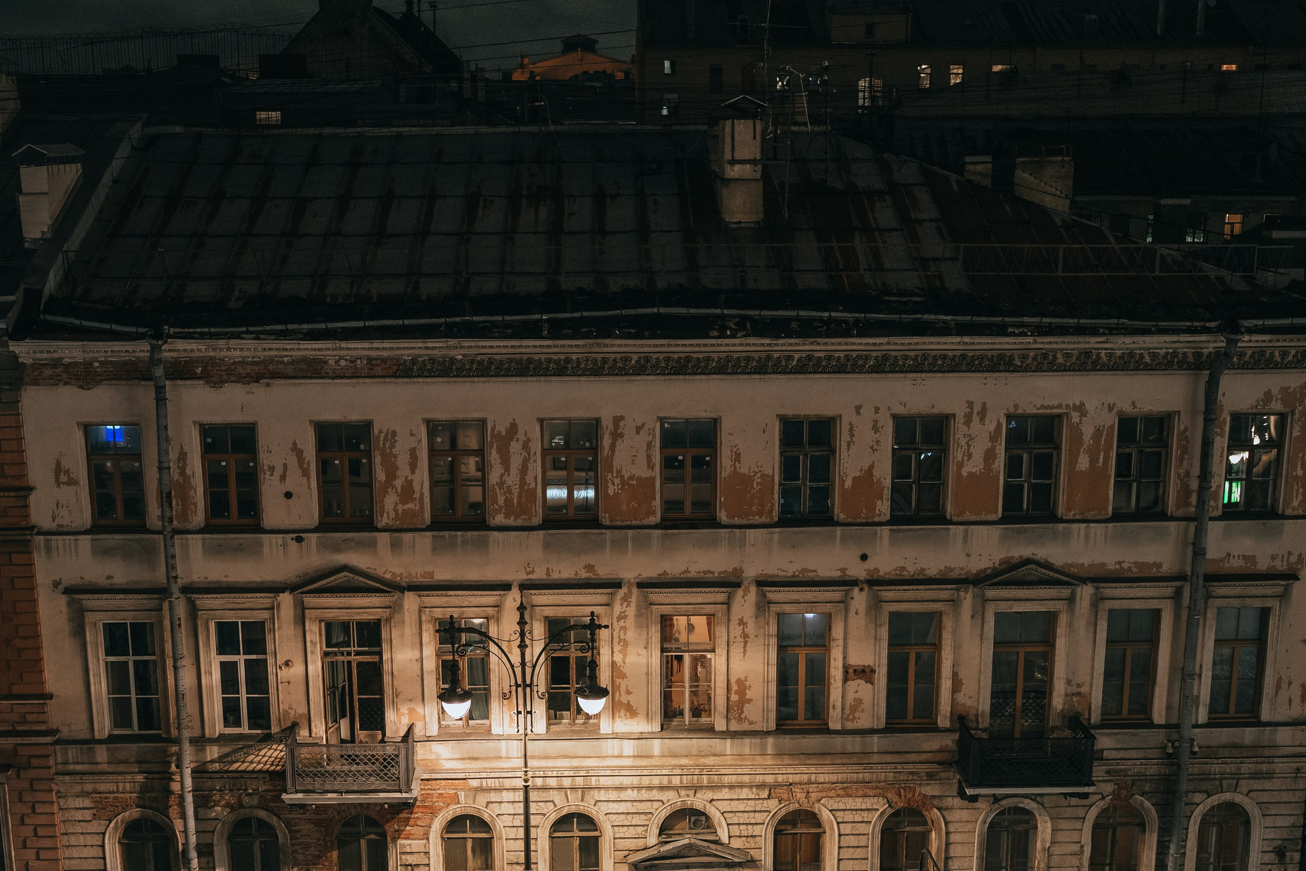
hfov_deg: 41.1
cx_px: 635
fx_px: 1741
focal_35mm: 48
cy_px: 551
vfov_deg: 28.0
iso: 2000
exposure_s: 1/200
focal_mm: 35
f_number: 1.4
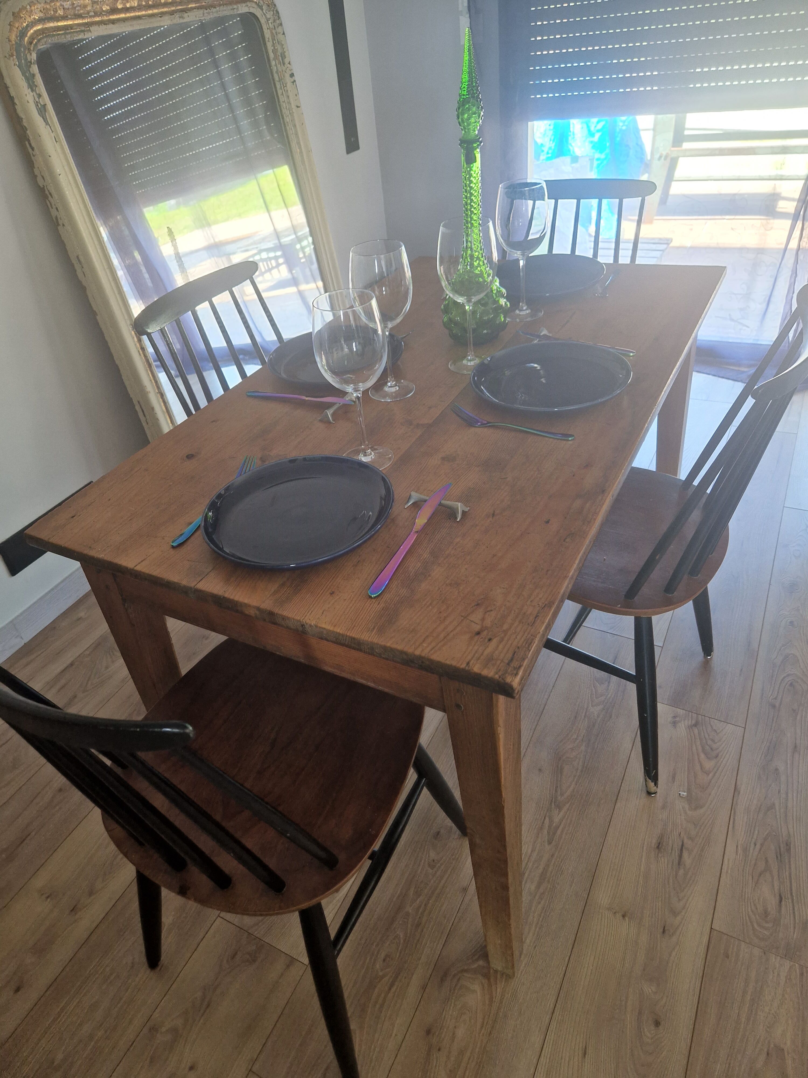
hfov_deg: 58.9
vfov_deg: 73.9
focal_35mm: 23
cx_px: 404
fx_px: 716
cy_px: 539
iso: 200
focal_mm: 5.4
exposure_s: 1/100
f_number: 1.8
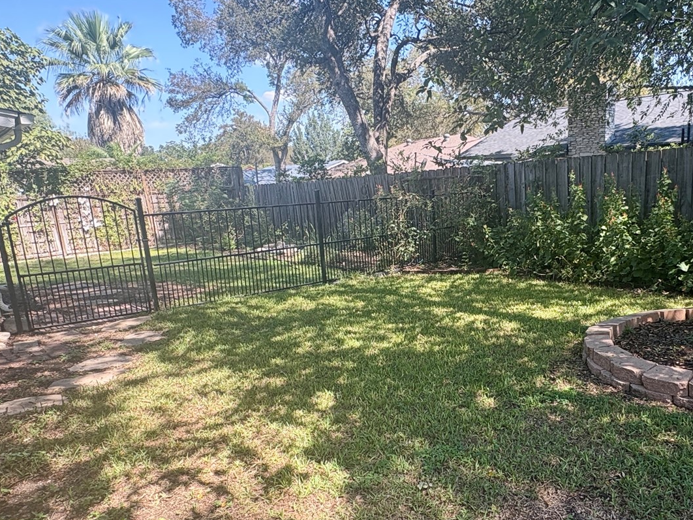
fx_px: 540
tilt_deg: -13.5
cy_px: 308
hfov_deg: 64.2
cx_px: 440
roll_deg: +2.9
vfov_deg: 51.0
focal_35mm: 27
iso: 64
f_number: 2.2
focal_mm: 2.22
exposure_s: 1/324
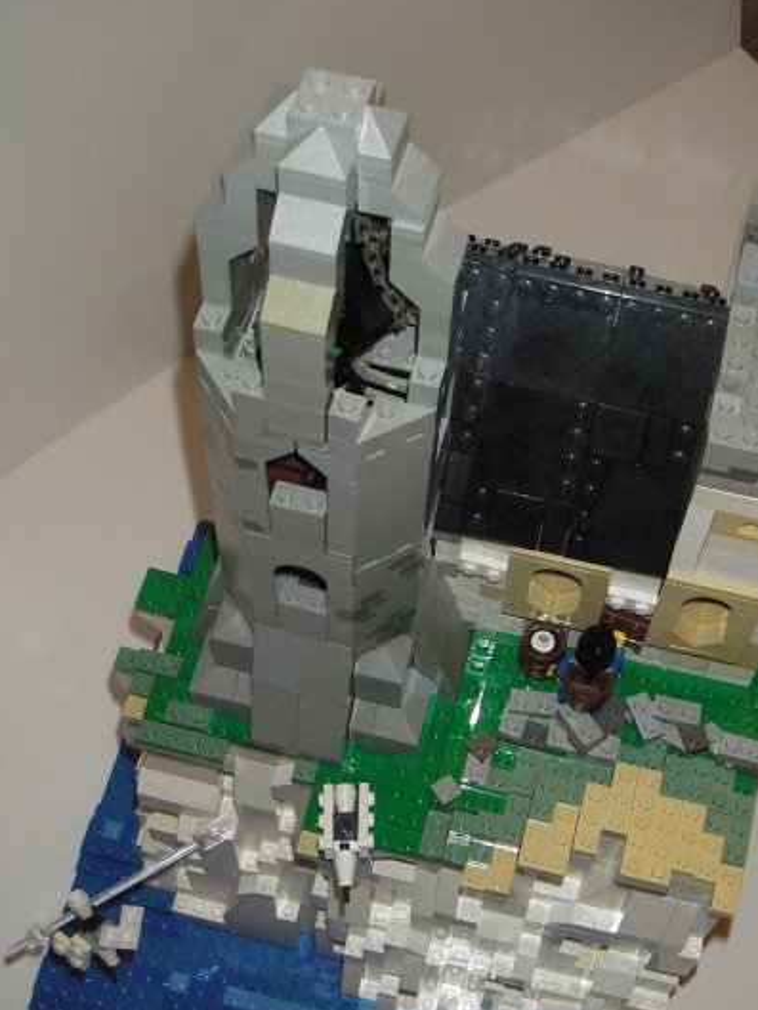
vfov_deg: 41.1
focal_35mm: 46
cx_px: 453
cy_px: 601
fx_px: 1342
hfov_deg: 31.4
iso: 100
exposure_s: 1/30
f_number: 3.3
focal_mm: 6.3
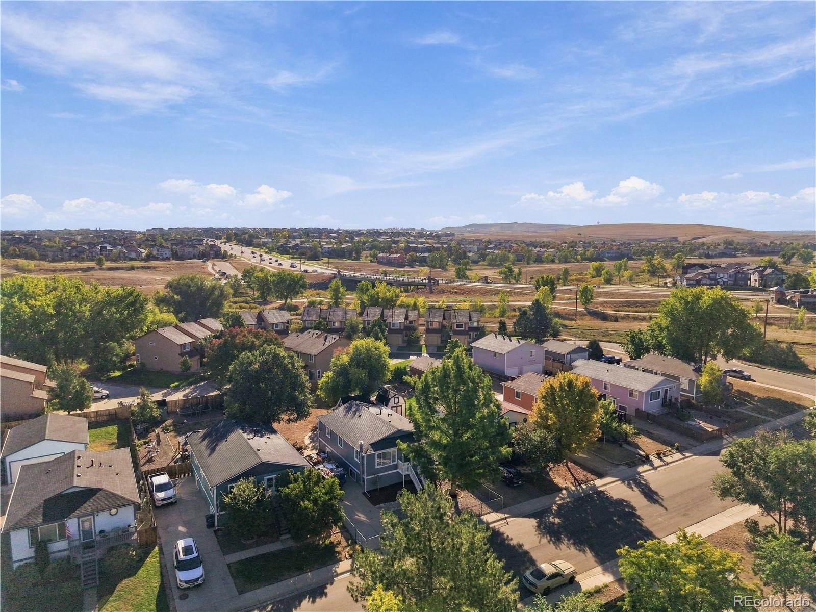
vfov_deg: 56.8
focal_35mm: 24
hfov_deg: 71.6
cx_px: 408
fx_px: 566
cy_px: 306
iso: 280
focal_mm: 8.7
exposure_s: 1/320
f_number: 1.8
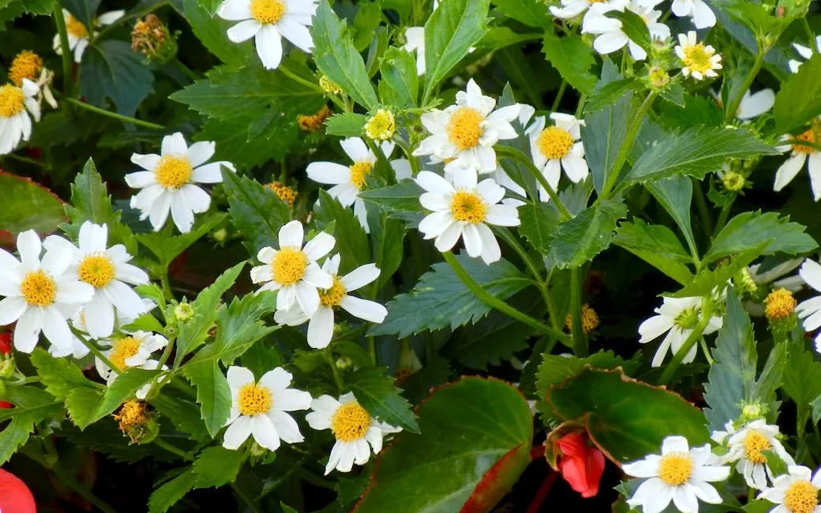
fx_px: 7137
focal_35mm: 319
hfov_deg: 6.6
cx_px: 411
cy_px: 241
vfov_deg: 4.1
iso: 160
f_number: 5.6
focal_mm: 54
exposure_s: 1/69.4
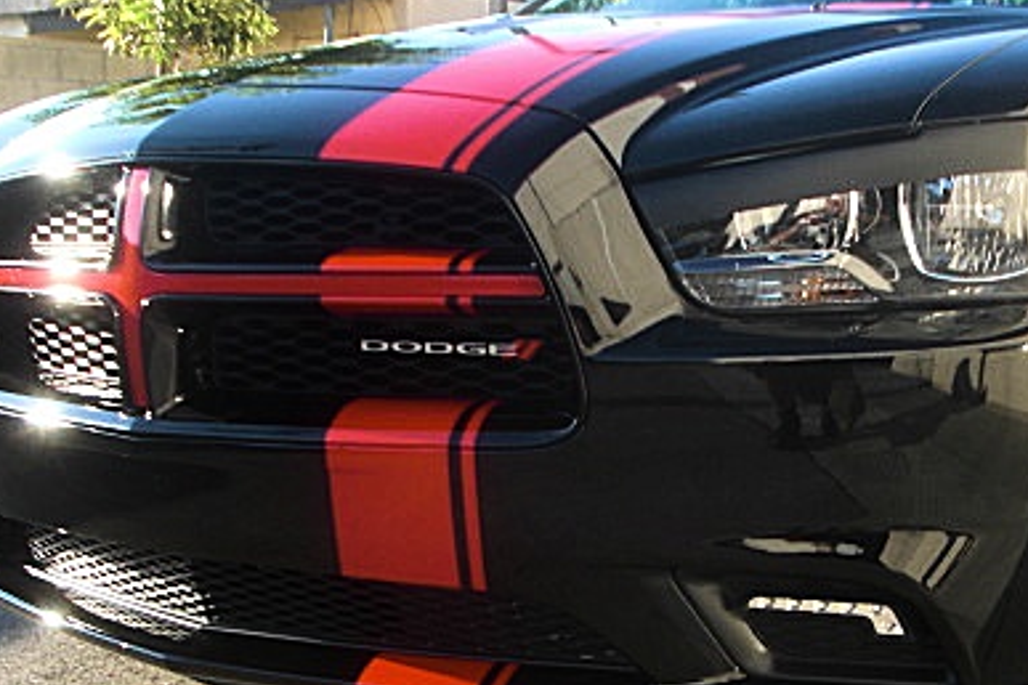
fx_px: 1770
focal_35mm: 62
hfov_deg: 32.2
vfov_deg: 21.8
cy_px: 475
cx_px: 661
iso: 50
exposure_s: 1/160
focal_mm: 6.3
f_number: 2.8
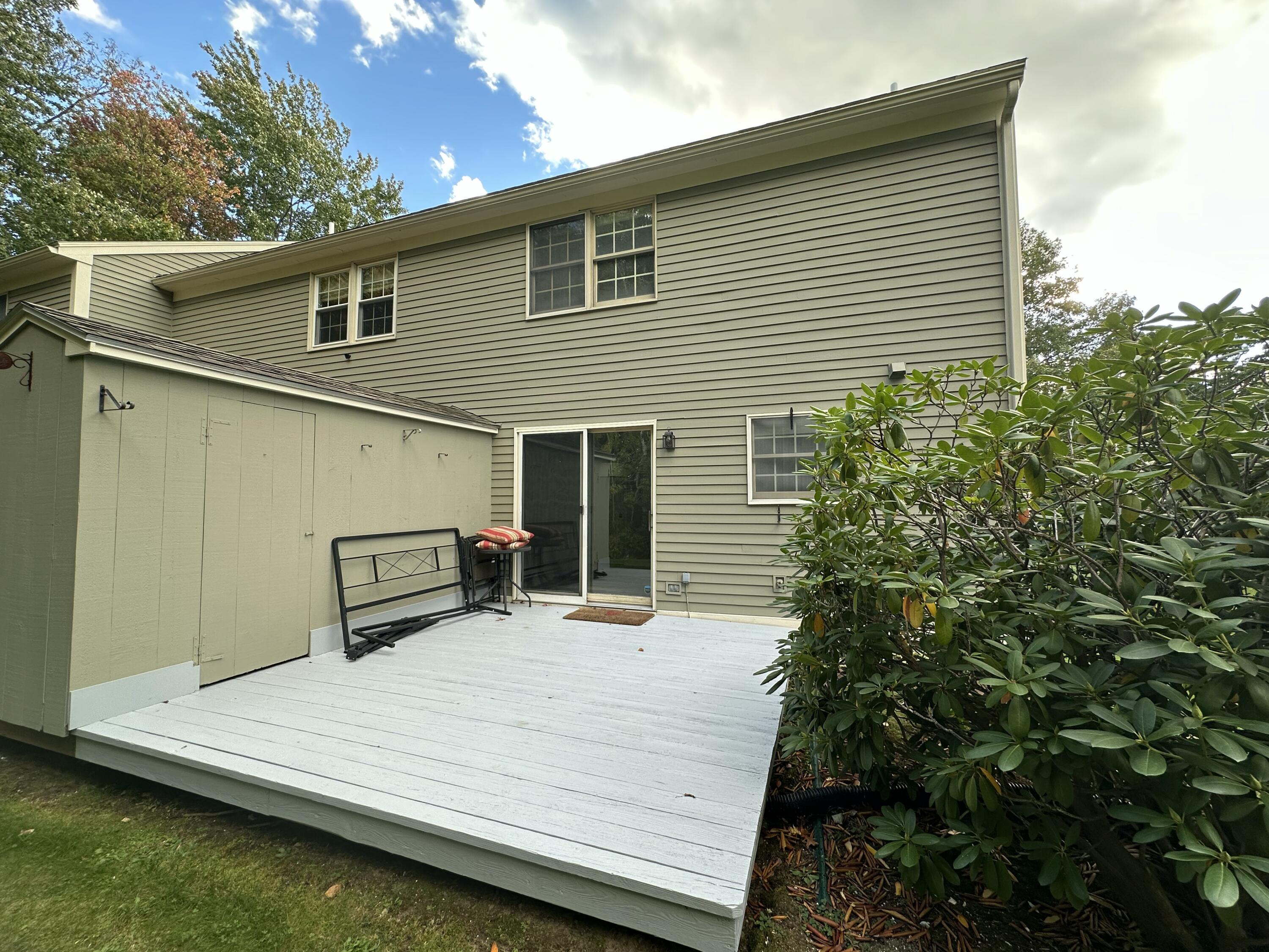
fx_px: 513
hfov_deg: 102.1
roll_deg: +0.1
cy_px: 476
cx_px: 634
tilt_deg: +3.2
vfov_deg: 85.7
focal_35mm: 14
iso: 40
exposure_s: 1/99
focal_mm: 2.22
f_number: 2.2
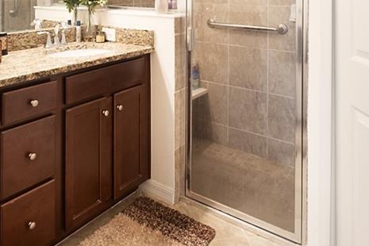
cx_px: 178
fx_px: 338
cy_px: -10
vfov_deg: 35.4
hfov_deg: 57.2
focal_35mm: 33
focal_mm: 10
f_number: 4
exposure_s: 1/40
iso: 1250
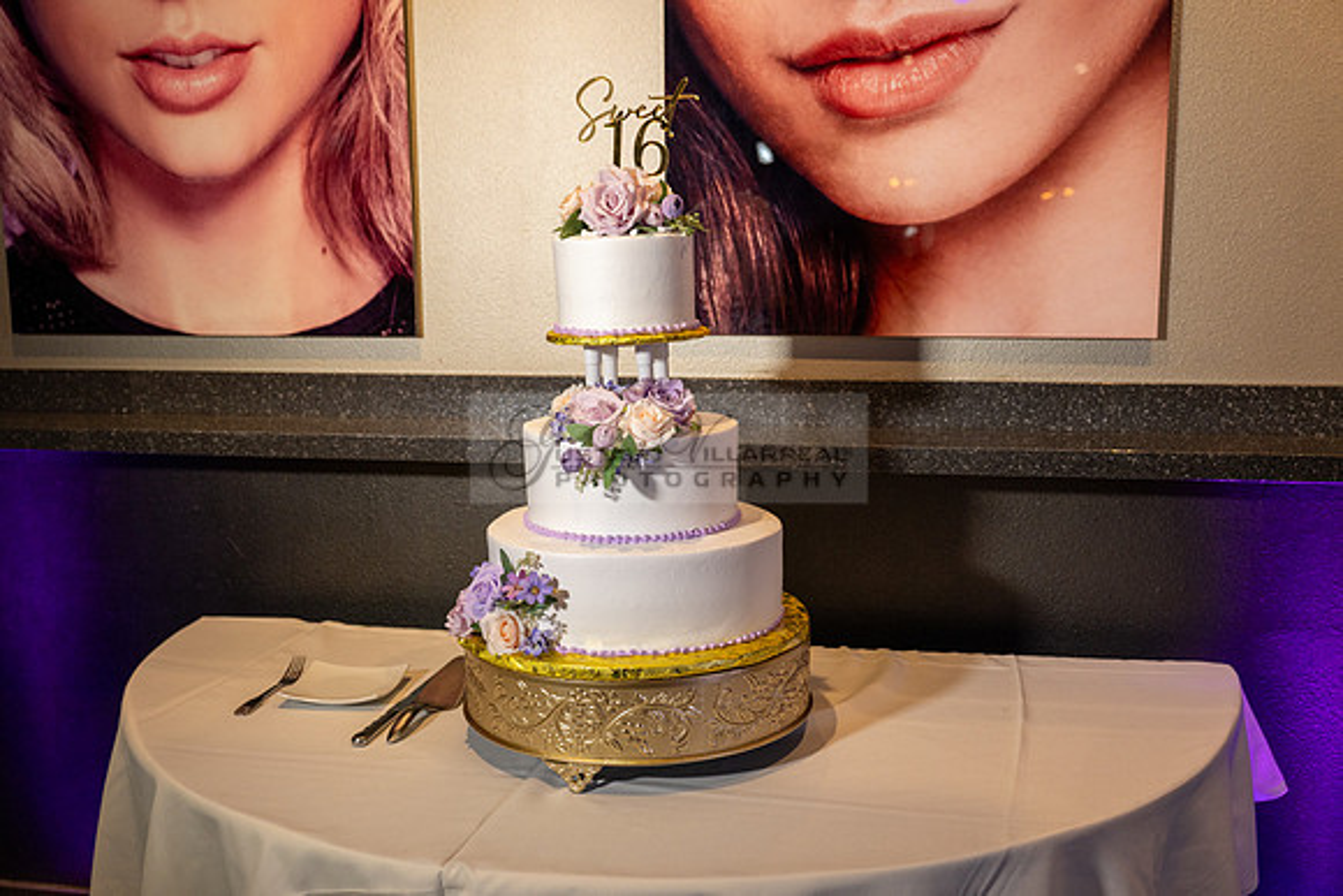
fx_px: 1381
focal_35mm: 37
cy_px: 448
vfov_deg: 36.0
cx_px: 672
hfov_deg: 51.9
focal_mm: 37
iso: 1000
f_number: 4
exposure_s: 1/160
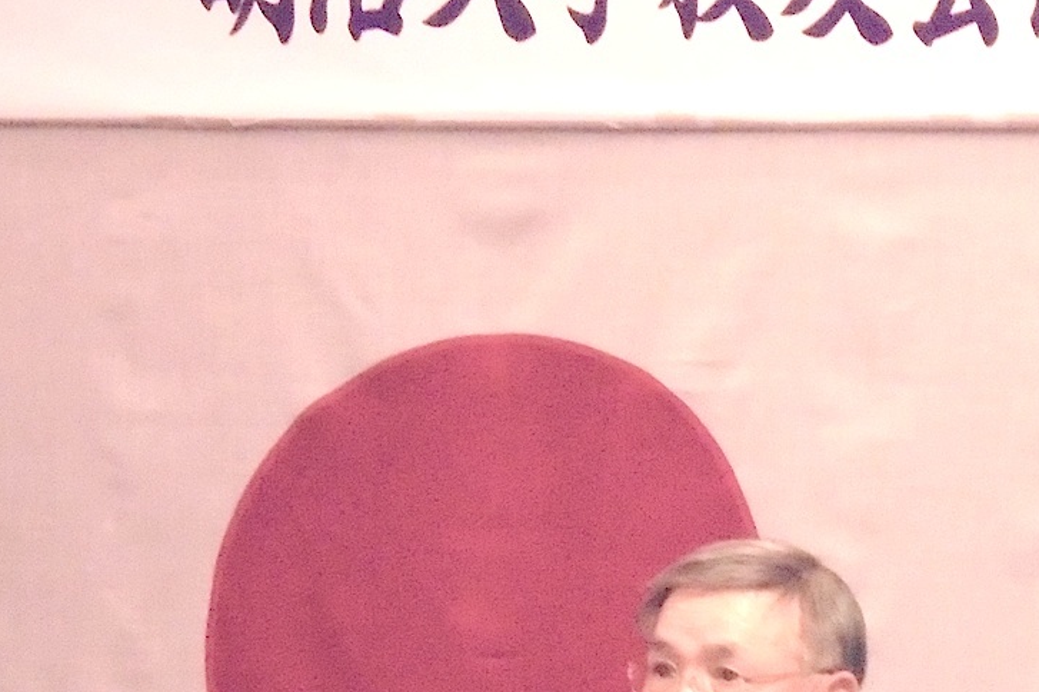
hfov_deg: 6.2
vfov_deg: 4.1
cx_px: 923
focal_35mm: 334
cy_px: 636
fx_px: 9635
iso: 800
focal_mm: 27.6
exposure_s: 1/30
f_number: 6.5
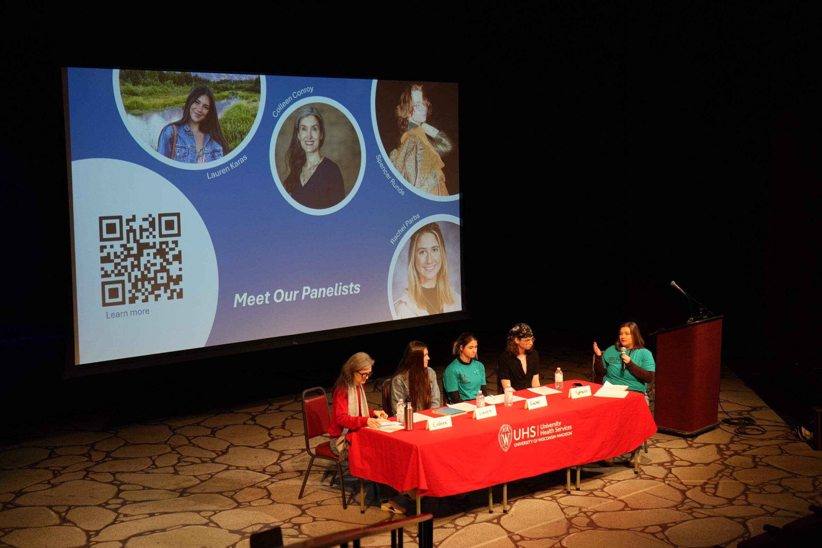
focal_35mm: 45
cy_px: 274
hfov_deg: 43.6
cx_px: 411
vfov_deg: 29.9
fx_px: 1027
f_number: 4.5
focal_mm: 45
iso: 1600
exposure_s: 1/160
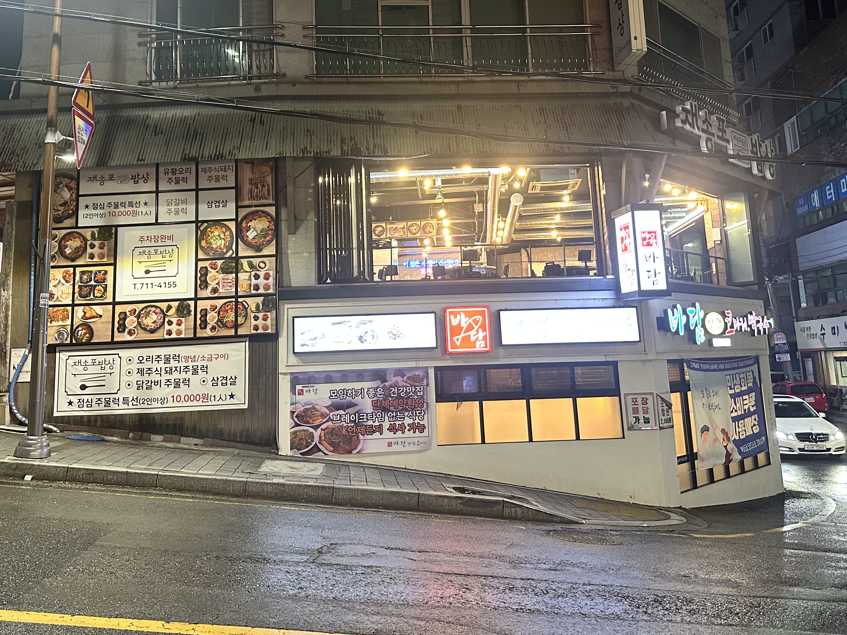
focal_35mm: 33
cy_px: 205
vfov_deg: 42.3
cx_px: 408
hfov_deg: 55.3
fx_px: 807
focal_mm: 6.86
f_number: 1.78
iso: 400
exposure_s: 1/60
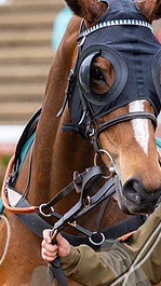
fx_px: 4874
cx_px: 183
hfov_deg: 1.9
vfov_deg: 3.4
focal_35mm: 642
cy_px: 161
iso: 1000
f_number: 5
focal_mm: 200
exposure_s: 1/500
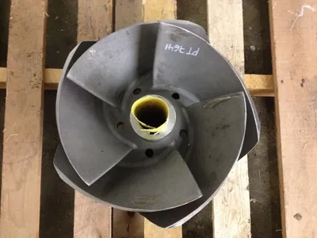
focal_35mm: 35
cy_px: 119
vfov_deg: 40.7
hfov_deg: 52.6
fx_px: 321
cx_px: 158
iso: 400
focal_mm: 4.28
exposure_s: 1/17
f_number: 2.4
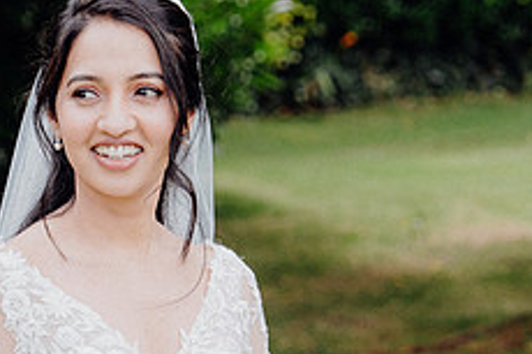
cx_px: 160
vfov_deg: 5.2
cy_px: 351
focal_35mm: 265
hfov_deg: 7.8
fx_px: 3913
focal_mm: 70
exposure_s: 1/640
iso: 125
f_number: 3.5
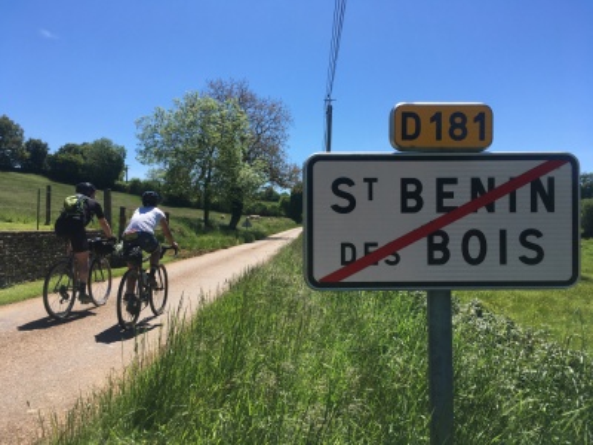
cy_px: 222
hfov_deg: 61.7
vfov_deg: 48.2
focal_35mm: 29
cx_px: 296
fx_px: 497
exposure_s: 1/1451
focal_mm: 4.15
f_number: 2.2
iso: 25
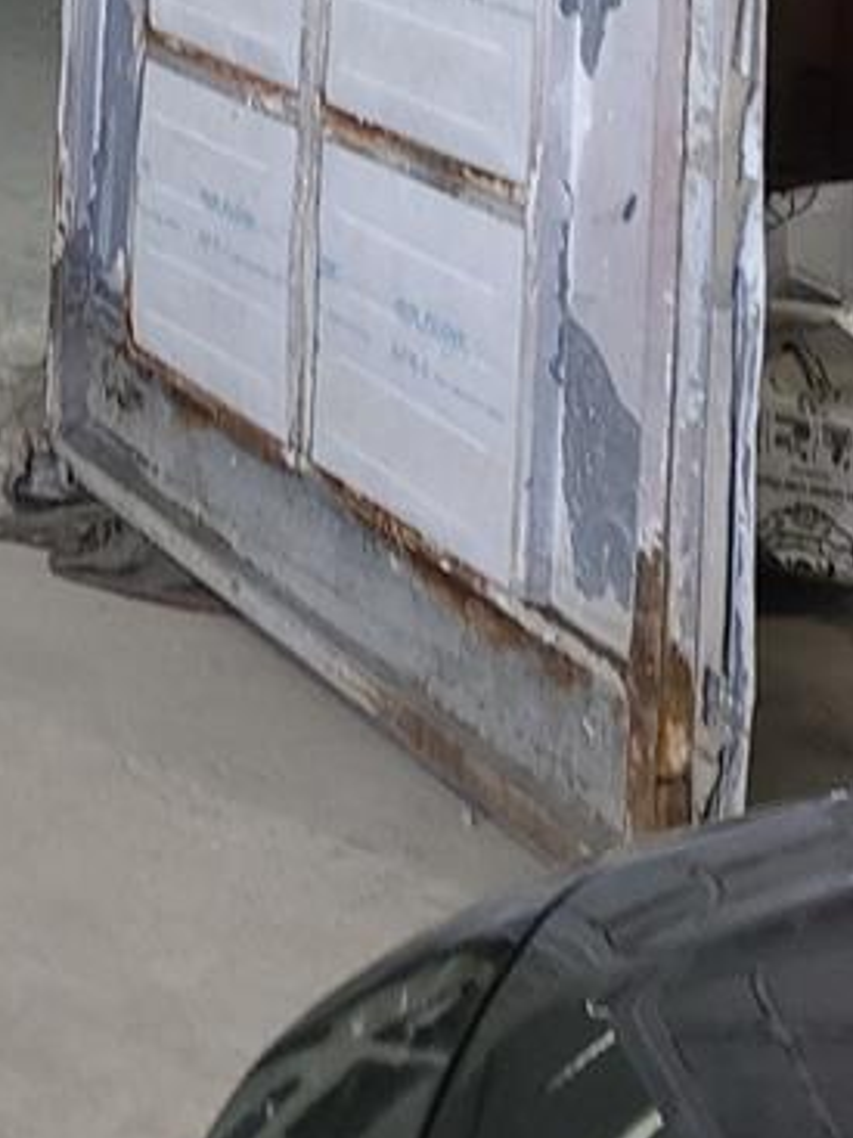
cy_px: -440
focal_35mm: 85
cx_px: -478
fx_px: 2794
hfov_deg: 15.8
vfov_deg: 20.5
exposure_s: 1/120
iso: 64
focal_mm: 5.4
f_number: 1.8
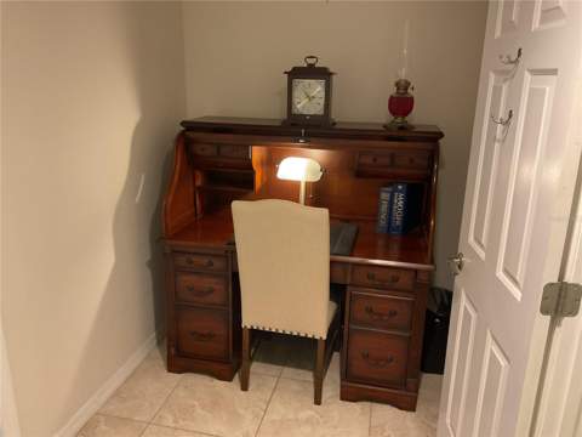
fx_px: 488
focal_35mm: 29
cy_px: 218
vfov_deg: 48.2
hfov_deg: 61.7
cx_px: 291
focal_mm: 3
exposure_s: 1/40
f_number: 1.8
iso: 250
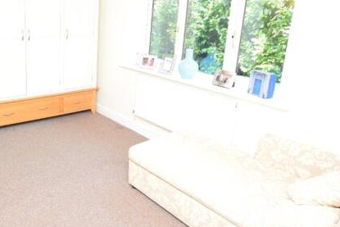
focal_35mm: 31
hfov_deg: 58.3
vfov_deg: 42.0
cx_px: 96
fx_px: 291
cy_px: 74
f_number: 4.5
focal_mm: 13
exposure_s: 1/80
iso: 800
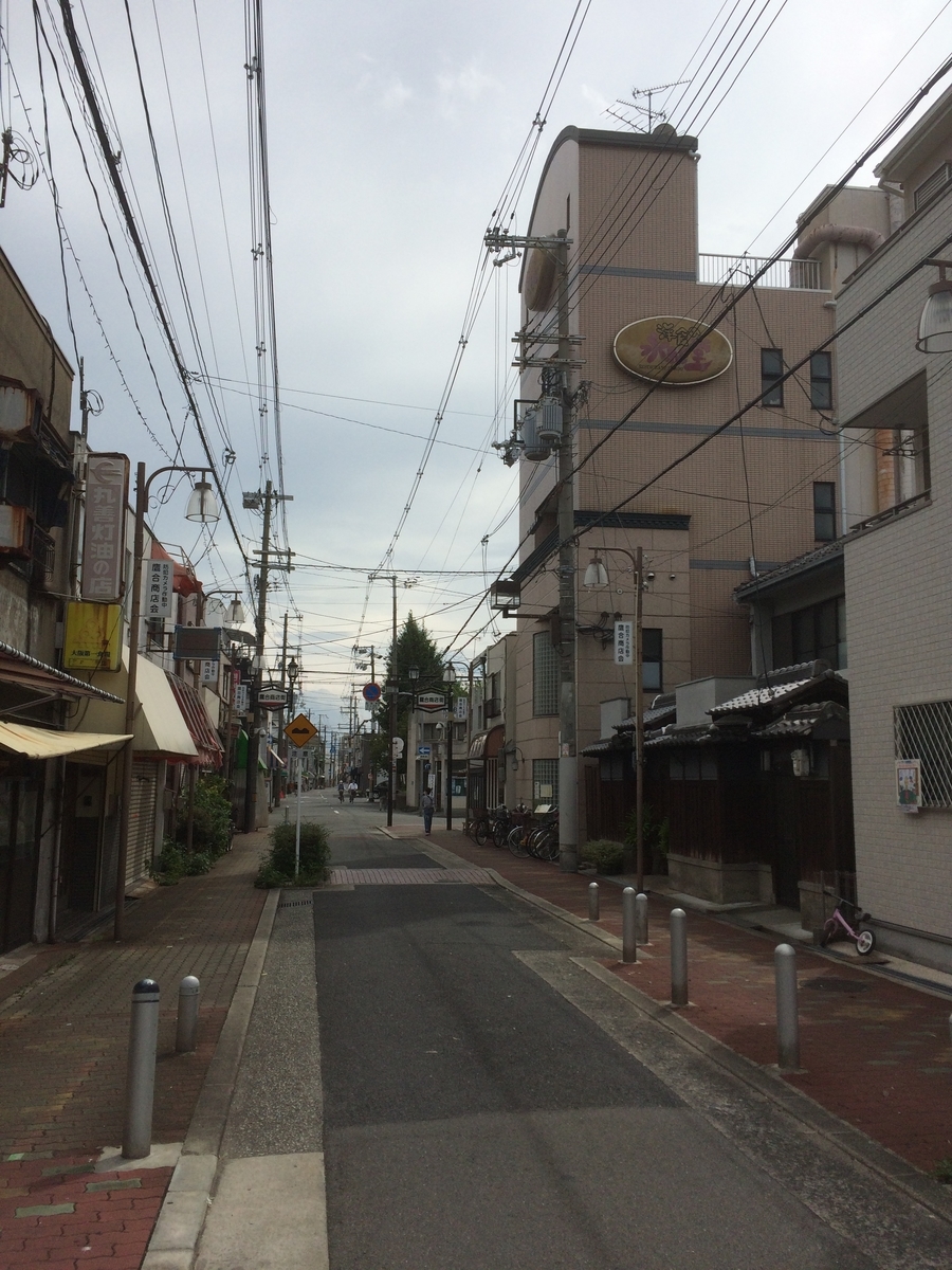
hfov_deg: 48.2
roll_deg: +1.4
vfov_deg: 61.7
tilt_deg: +7.2
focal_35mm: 29
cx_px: 476
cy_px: 635
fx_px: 1063
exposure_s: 1/5128
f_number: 2.2
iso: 40
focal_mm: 4.15
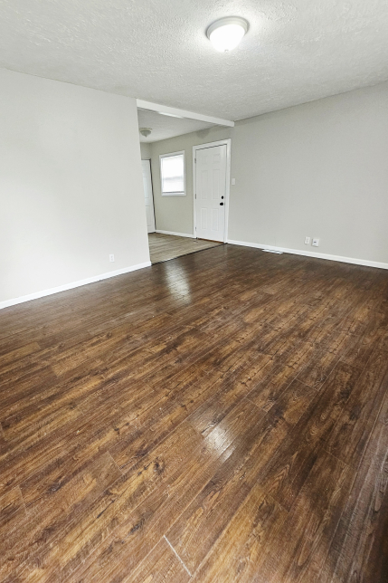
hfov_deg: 81.0
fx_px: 226
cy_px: 287
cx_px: 176
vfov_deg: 104.3
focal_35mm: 14
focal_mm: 2.2
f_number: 2.2
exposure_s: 1/60.2
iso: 200
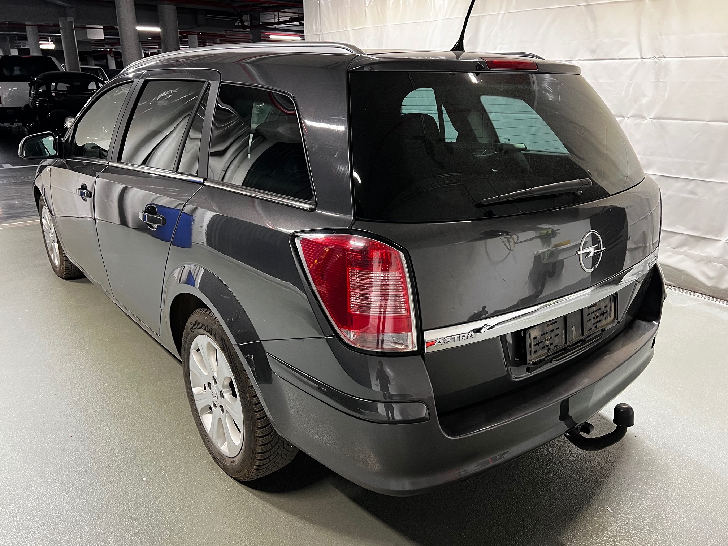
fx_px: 547
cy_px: 273
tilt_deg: -18.9
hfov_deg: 67.3
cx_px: 364
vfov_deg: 53.1
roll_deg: -0.6
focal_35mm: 26
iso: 160
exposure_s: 1/50
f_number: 1.5
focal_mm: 5.7
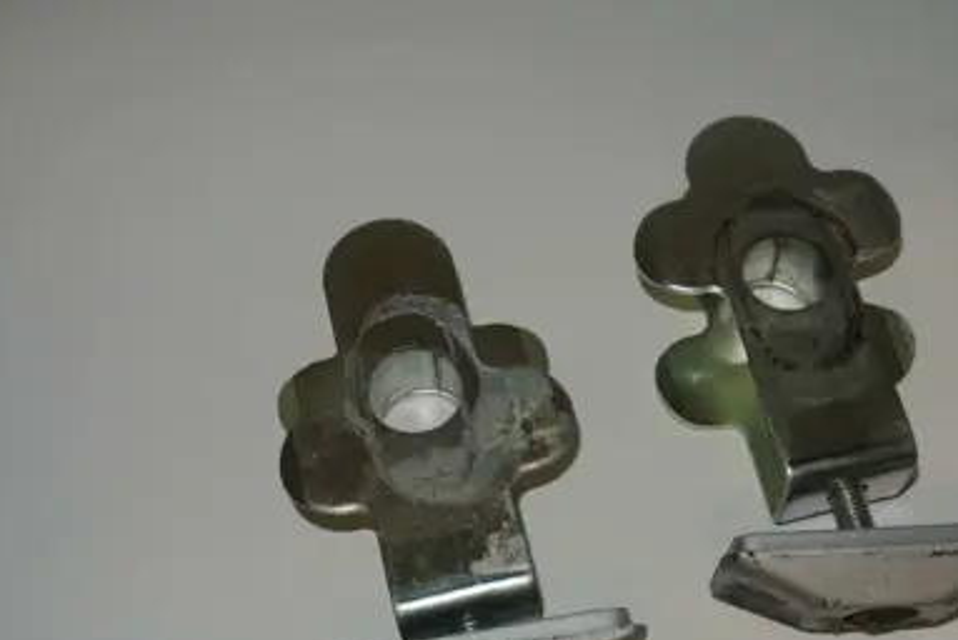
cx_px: 605
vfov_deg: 25.8
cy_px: 448
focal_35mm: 52
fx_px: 1385
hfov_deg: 37.9
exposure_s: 1/60
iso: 200
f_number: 4
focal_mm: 14
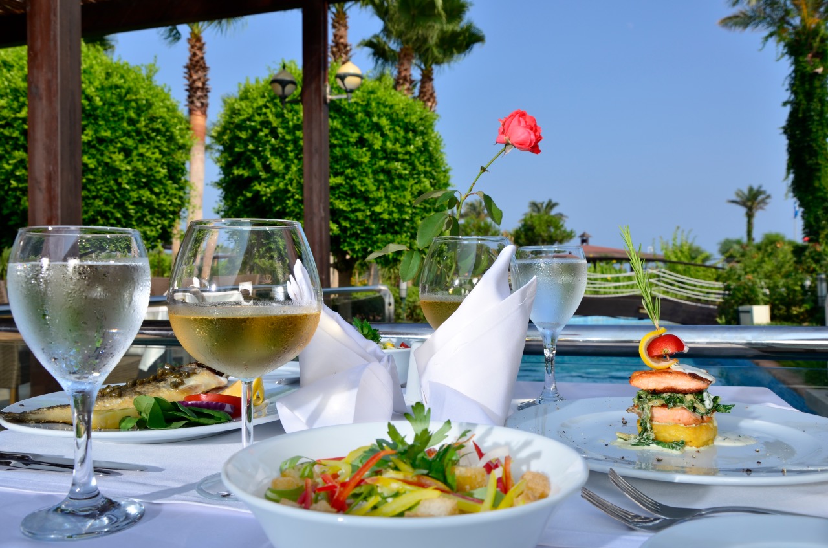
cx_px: 414
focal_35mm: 32
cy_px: 274
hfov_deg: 59.6
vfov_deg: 41.5
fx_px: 723
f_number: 8
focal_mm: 21
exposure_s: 1/250
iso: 100
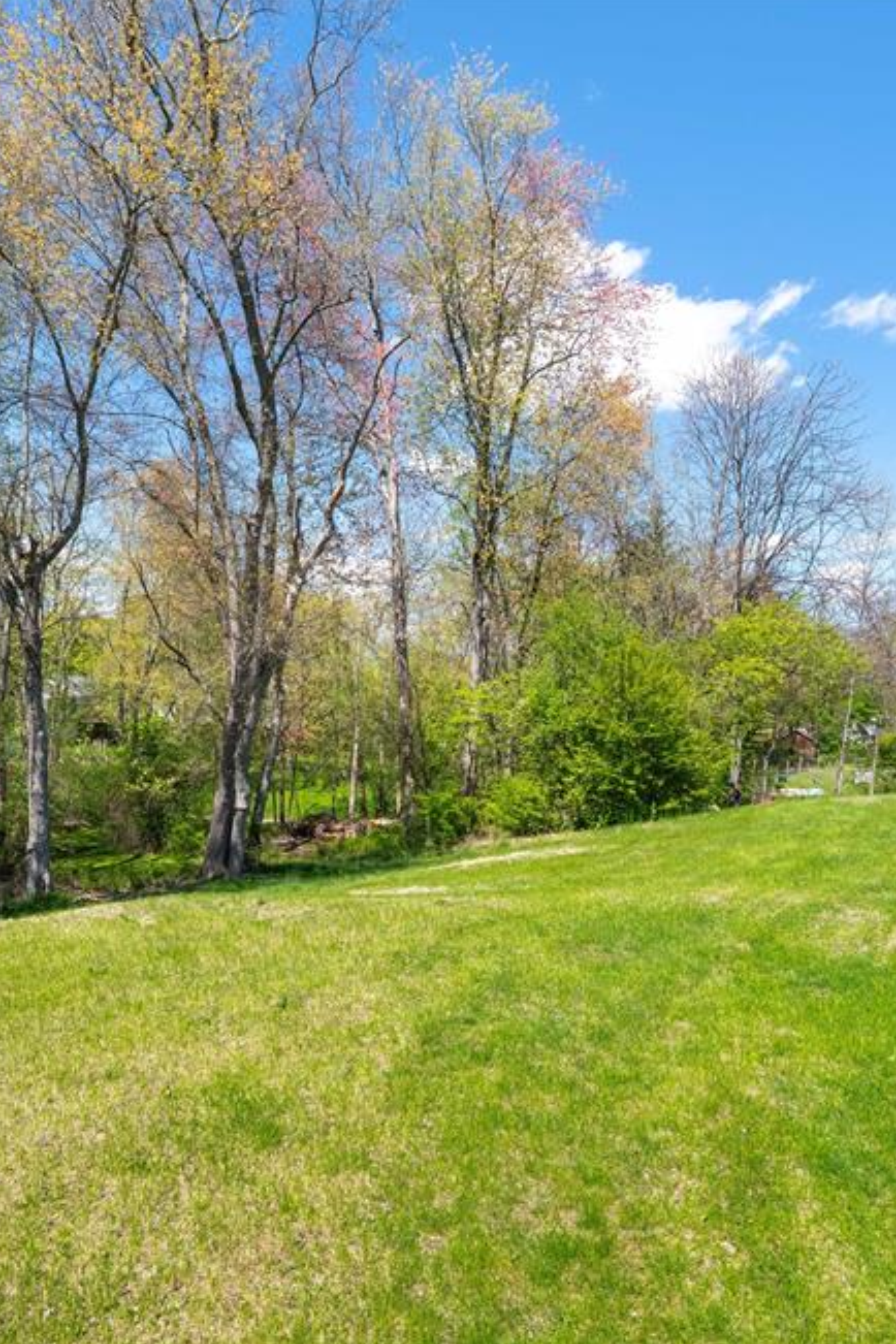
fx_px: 821
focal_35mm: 22
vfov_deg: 78.5
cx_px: 477
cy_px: 700
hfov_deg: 57.2
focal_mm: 14
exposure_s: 1/2500
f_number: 8
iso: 200
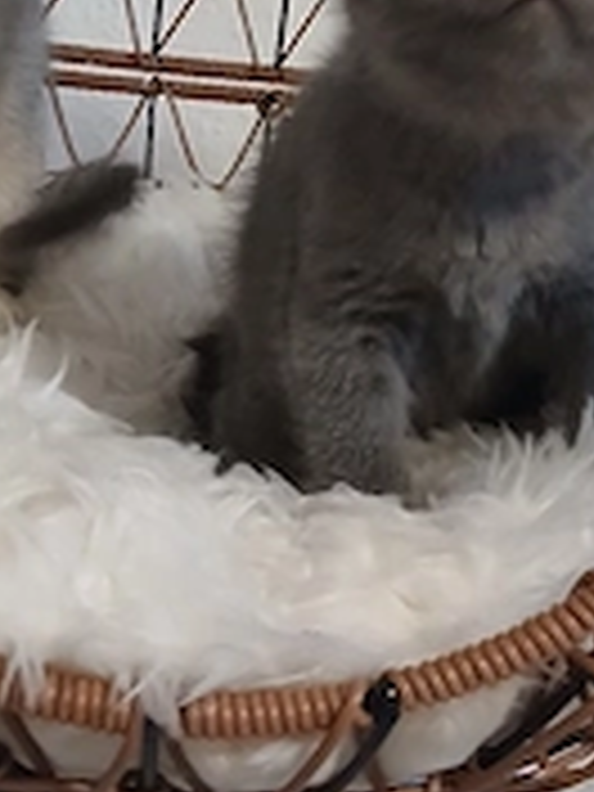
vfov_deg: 31.4
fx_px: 1350
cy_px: 104
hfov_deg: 24.8
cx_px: 324
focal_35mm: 59
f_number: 1.8
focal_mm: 3.98
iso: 500
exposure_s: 1/20
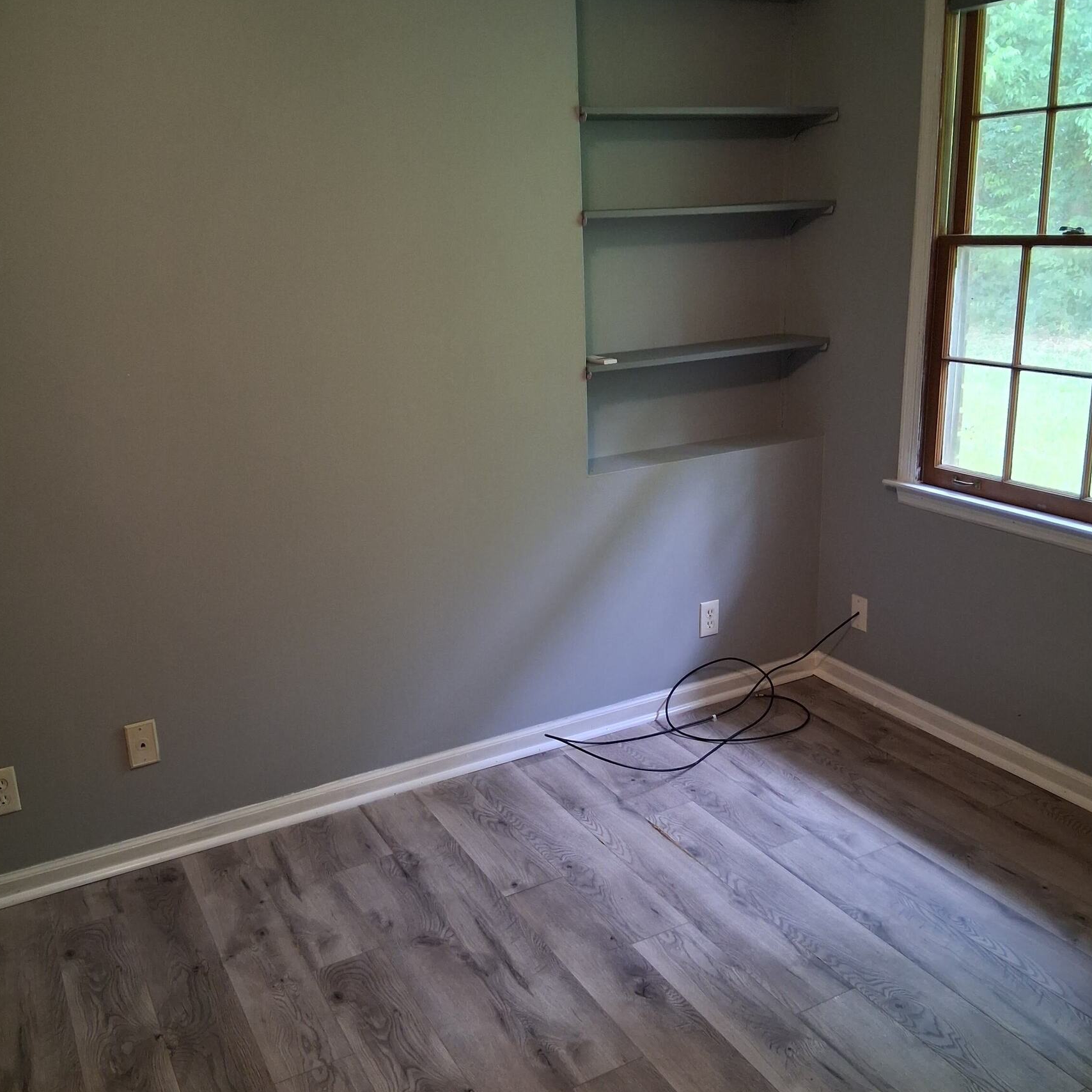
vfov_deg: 52.5
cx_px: 545
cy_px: 566
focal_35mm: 31
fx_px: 1106
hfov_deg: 52.5
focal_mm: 3.98
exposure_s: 1/50
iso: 320
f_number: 1.8
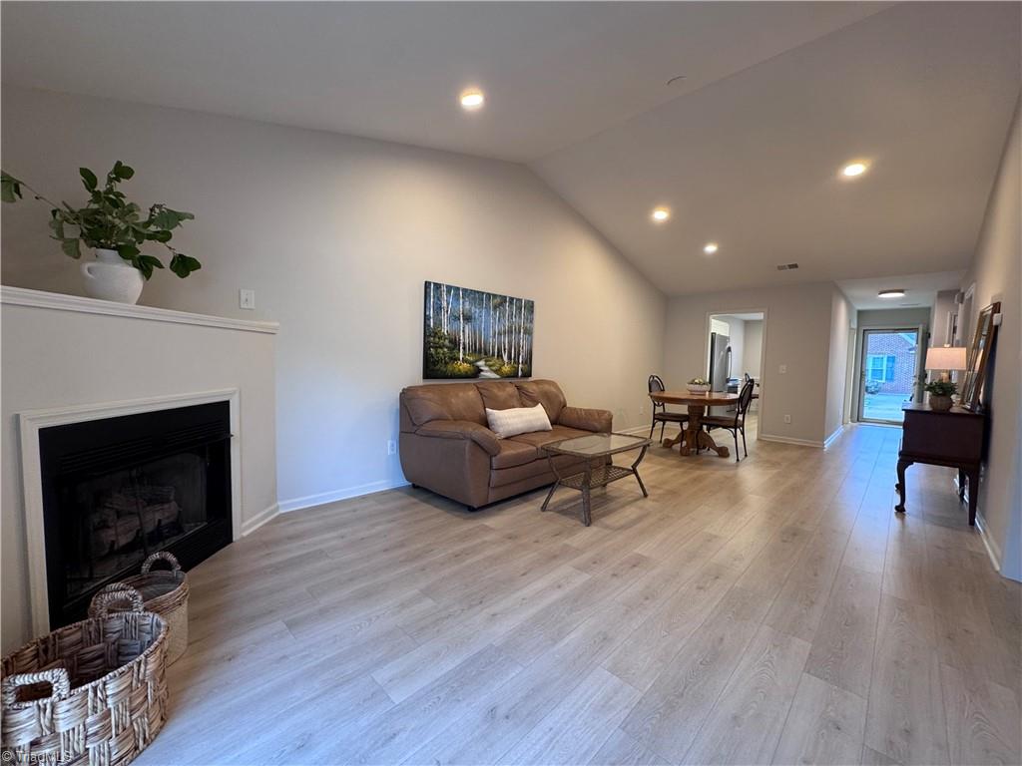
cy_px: 383
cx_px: 511
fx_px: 413
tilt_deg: -2.8
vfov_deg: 85.7
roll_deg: -0.3
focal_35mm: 14
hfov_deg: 102.1
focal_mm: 2.22
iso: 200
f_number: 2.2
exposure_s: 1/60
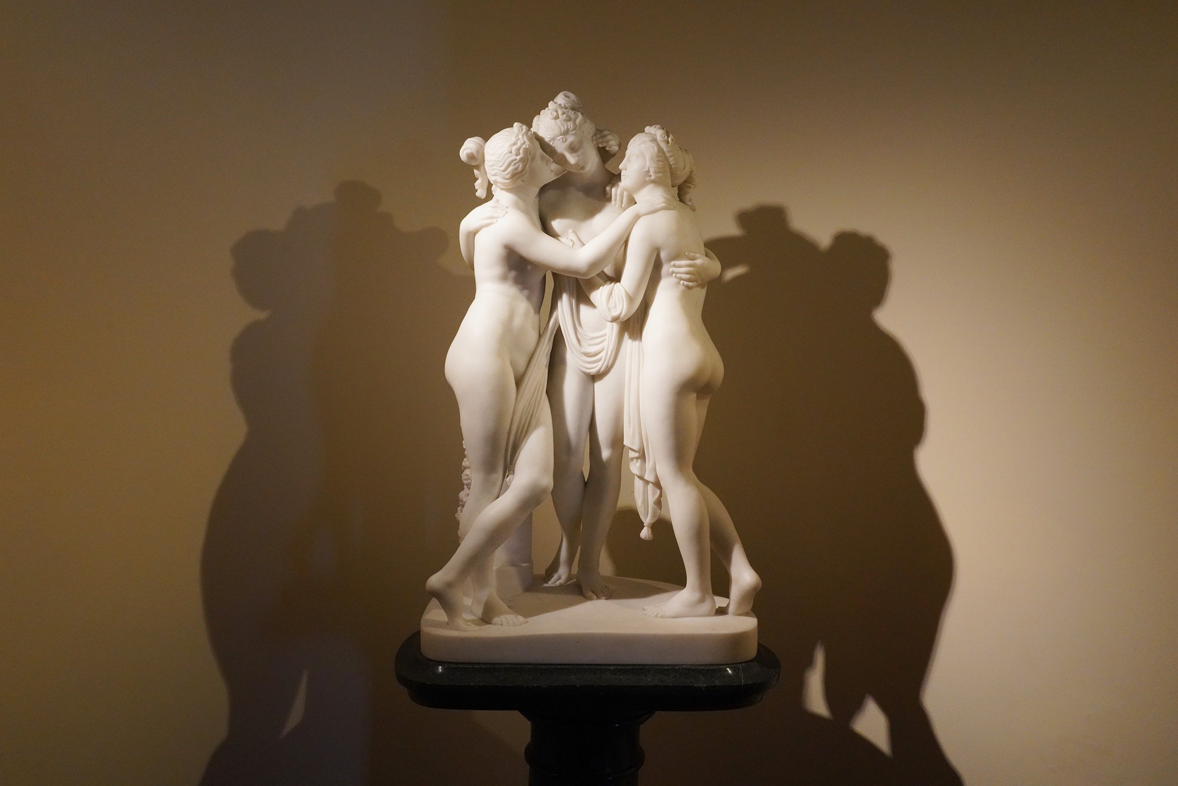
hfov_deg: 65.5
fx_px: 916
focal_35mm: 28
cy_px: 393
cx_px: 589
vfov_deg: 46.4
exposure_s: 1/100
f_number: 11
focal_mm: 28
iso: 6400
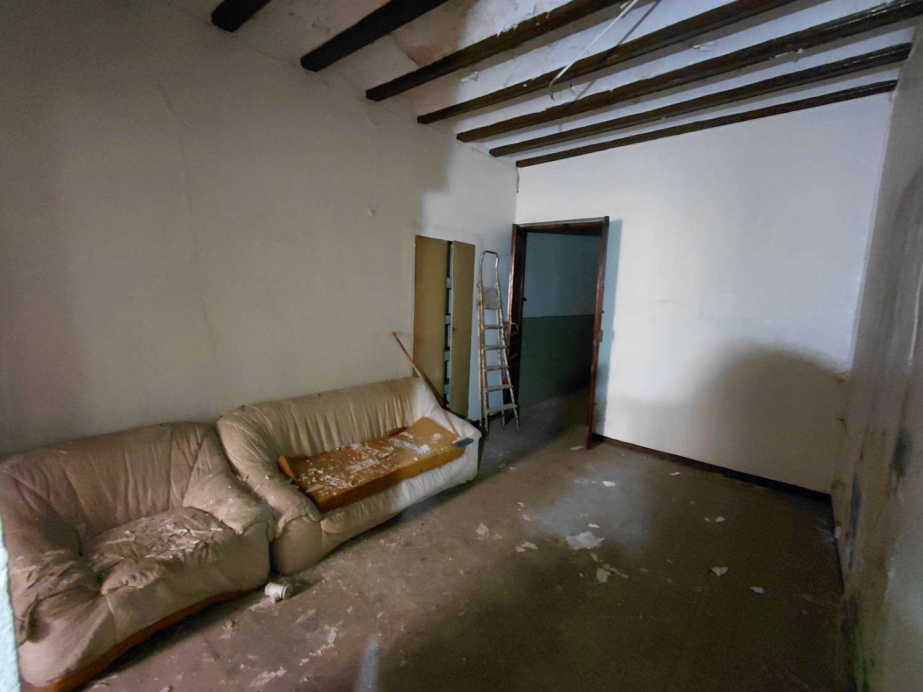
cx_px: 462
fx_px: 427
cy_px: 346
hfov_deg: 94.5
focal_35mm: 16
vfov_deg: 78.1
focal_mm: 1.64
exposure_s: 1/15
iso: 800
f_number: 2.2
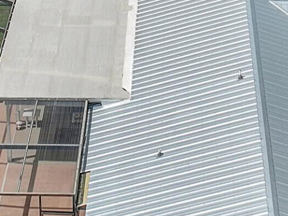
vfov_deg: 10.4
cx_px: 134
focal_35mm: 137
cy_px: -107
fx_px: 1139
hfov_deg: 14.4
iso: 130
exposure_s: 1/3200
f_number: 2.8
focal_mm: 12.3
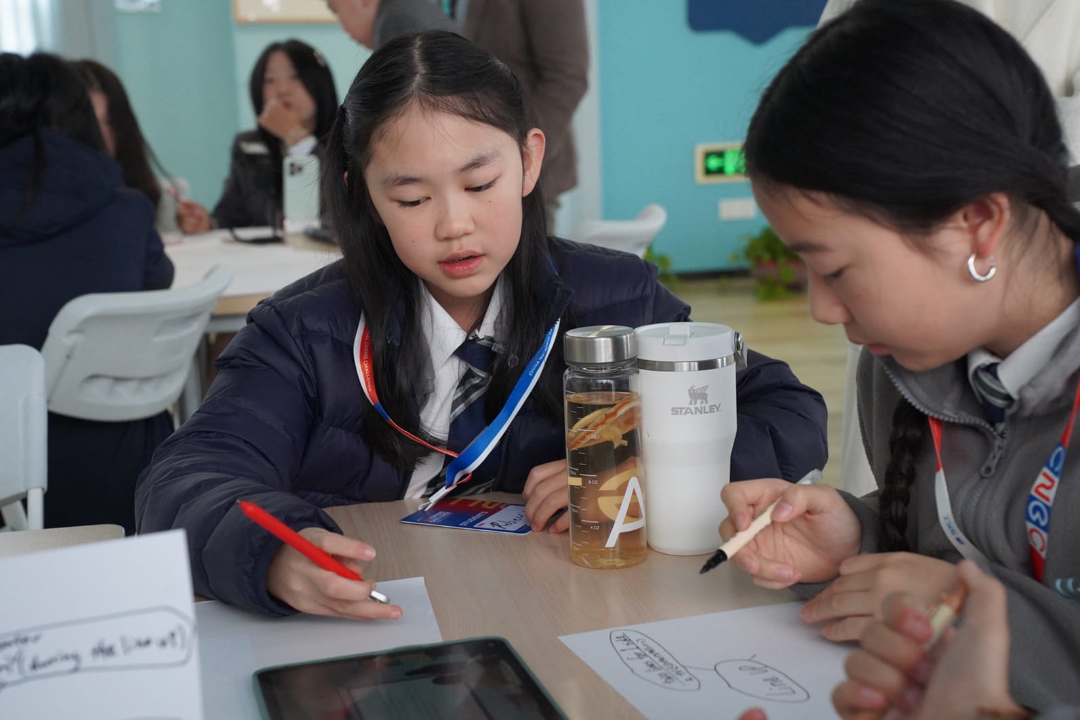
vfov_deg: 21.2
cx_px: 540
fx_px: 1920
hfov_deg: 31.4
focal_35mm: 64
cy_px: 360
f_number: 6.3
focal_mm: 64
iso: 6400
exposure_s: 1/400
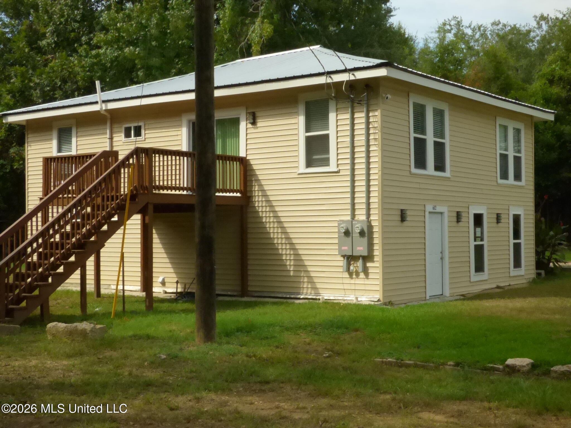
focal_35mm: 51
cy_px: 214
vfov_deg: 28.6
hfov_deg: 37.5
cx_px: 286
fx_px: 841
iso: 800
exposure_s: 1/2000
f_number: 7.1
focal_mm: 9.1
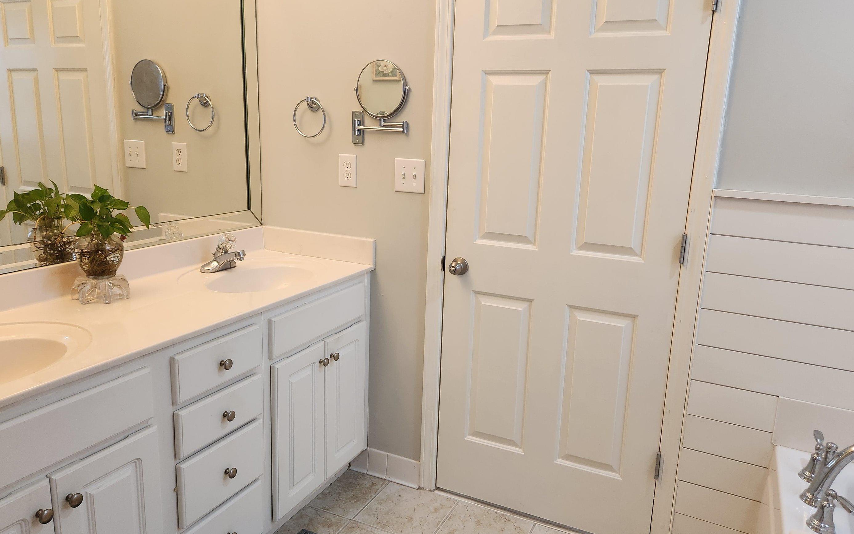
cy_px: 270
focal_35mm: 27
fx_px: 628
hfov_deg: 68.4
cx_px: 424
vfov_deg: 46.0
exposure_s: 1/120
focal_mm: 5.4
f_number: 1.8
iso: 250
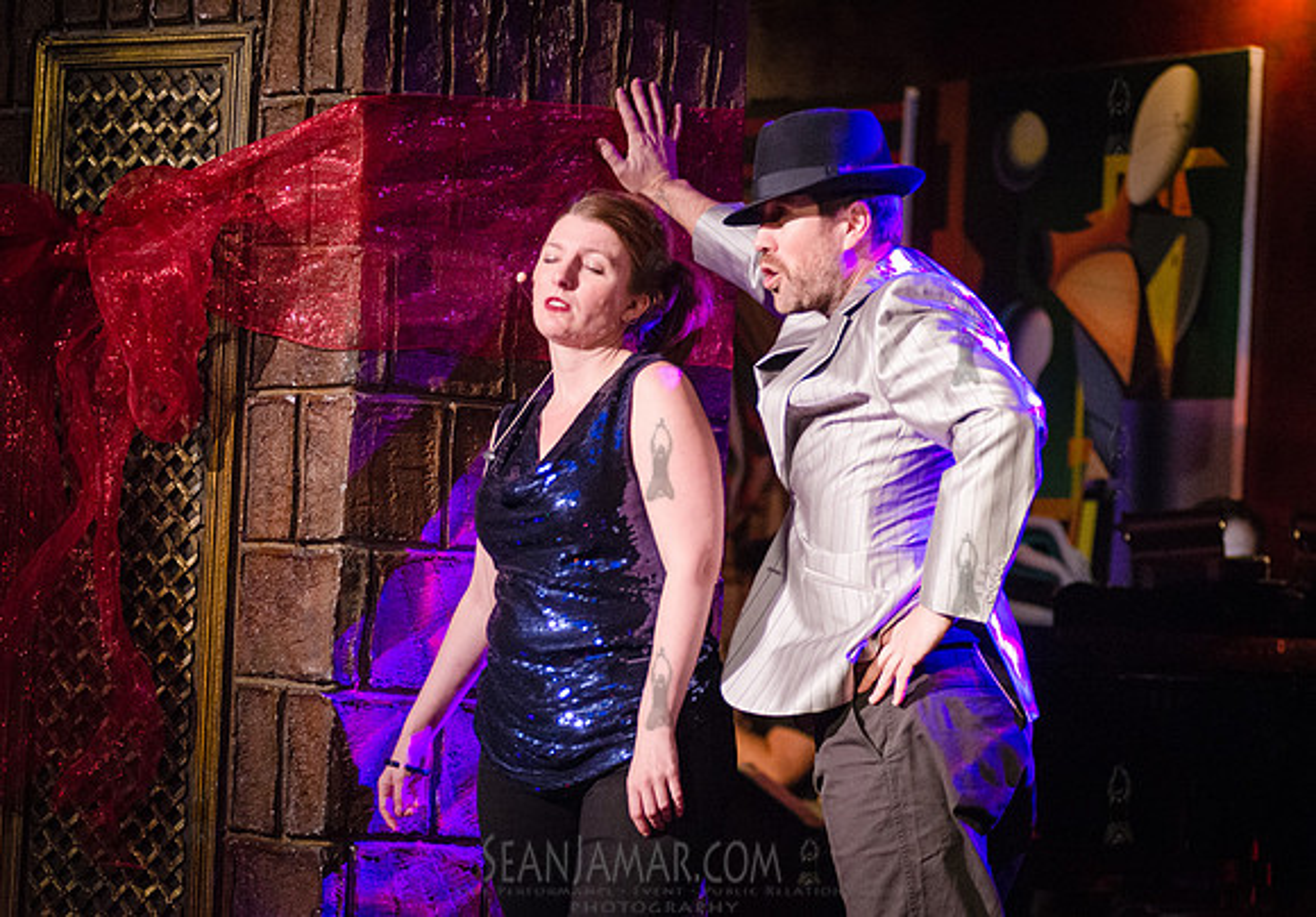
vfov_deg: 12.4
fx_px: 4236
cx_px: 700
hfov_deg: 17.7
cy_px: 478
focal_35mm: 114
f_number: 2.8
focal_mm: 100
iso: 4000
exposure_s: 1/160
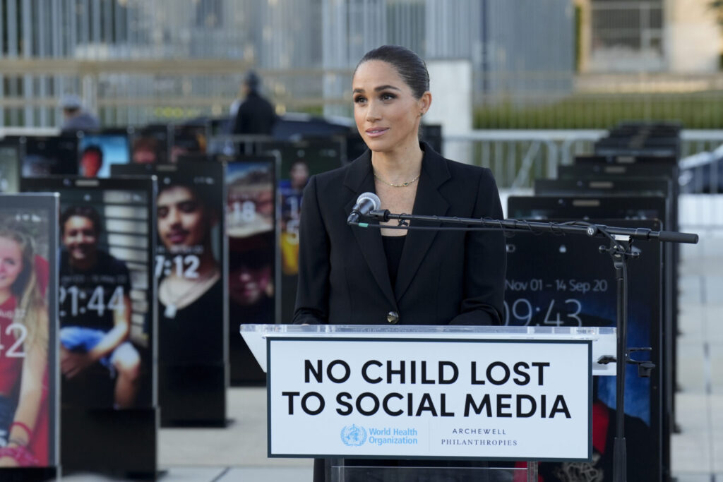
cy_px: 241
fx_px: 3756
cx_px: 362
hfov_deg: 11.0
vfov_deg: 7.3
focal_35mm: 187
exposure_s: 1/400
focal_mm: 125
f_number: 5
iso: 800
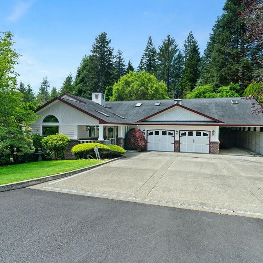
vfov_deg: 69.6
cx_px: 126
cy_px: 131
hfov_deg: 69.6
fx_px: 189
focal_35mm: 22
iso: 500
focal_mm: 17
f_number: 14
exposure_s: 1/30
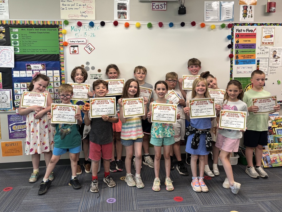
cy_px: 93
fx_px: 253
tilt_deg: -6.0
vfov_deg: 45.3
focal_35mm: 31
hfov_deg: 58.3
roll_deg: +1.2
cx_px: 148
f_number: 1.6
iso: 125
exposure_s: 1/100
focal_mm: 5.96
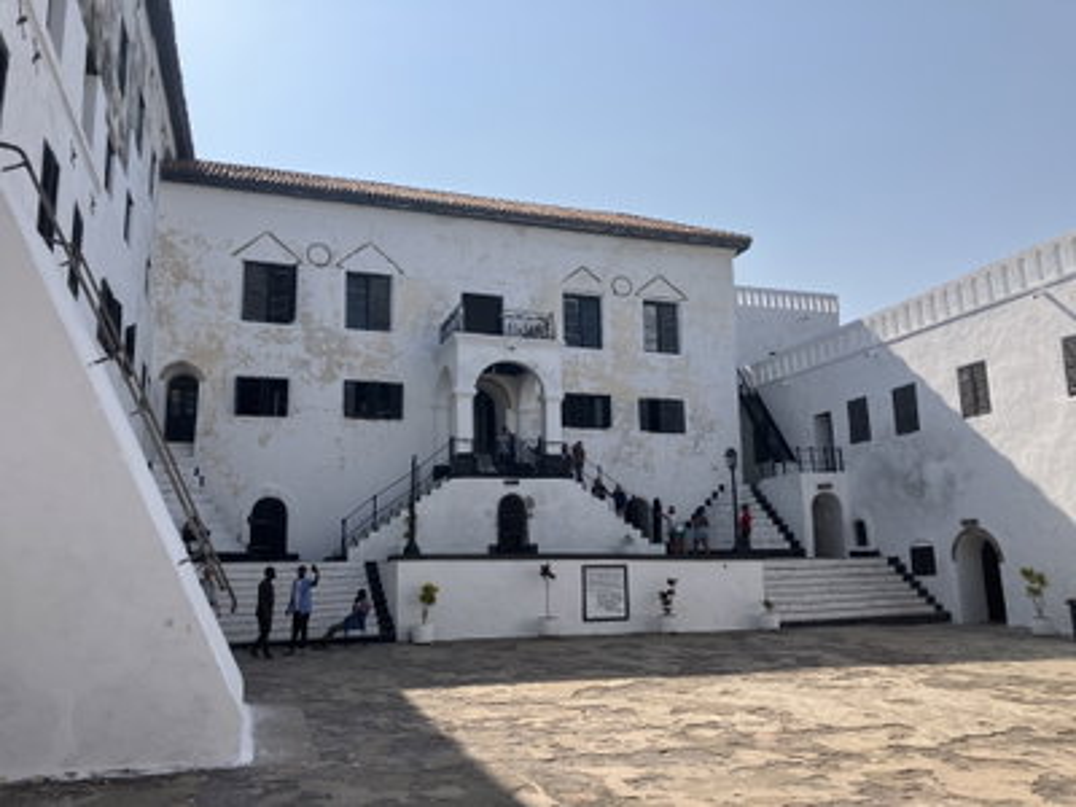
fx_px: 870
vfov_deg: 49.7
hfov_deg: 63.4
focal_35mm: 28
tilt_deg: +10.8
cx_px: 538
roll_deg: +1.3
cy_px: 404
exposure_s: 1/2558
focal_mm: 3.99
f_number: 1.8
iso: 32
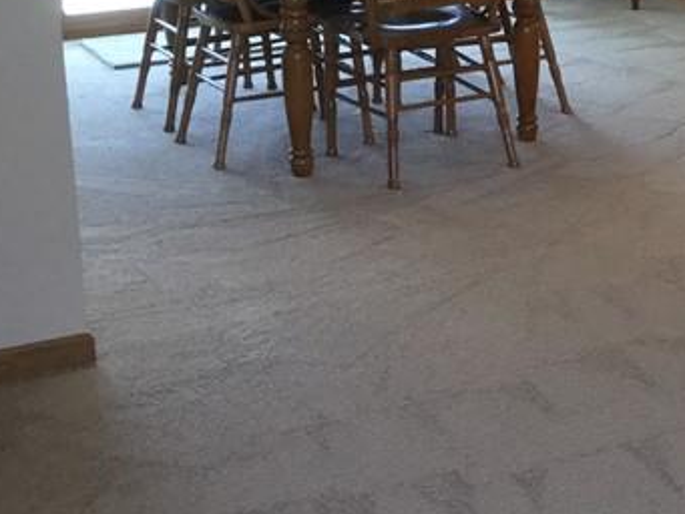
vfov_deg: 15.7
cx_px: 934
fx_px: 1841
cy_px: 34
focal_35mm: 93
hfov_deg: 19.2
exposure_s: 1/30
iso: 50
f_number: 2.4
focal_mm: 3.3
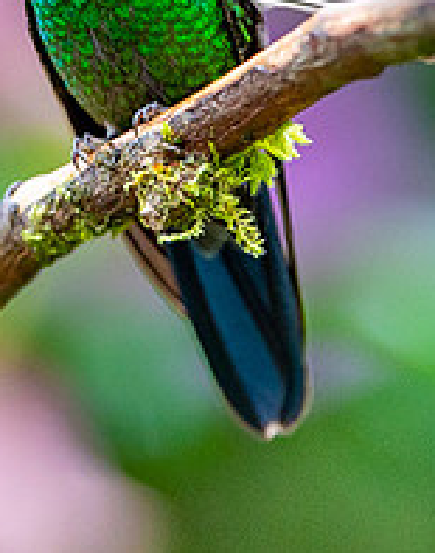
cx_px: 35
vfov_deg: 1.1
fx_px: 29134
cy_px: -106
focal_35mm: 1792
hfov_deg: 0.9
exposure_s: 1/200
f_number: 4
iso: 2000
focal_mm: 500
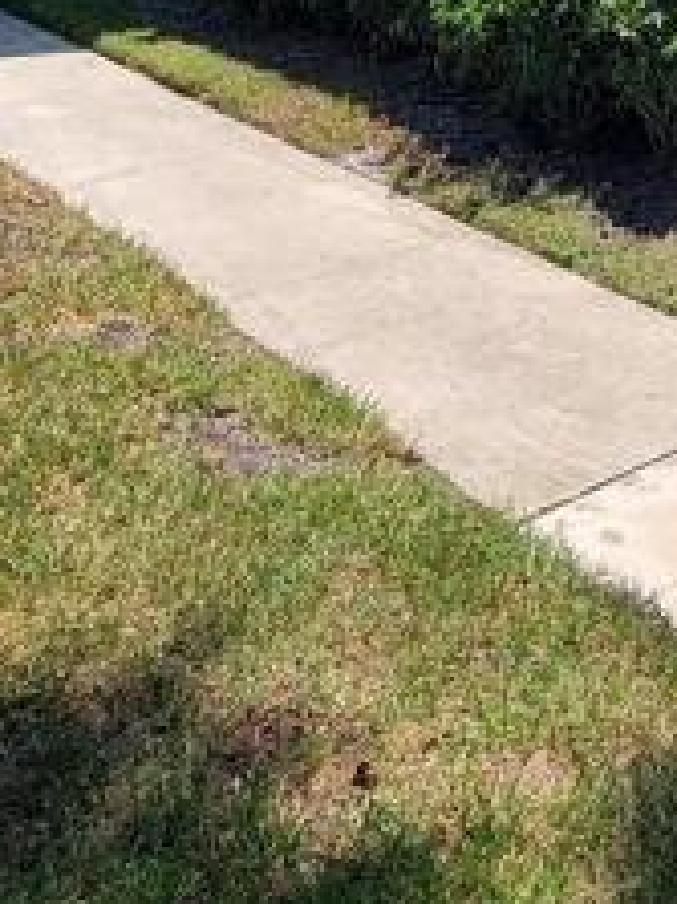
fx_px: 1462
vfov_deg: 26.9
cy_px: -369
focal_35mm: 56
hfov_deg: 23.8
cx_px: 807
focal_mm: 2.2
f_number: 2.2
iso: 50
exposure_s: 1/942
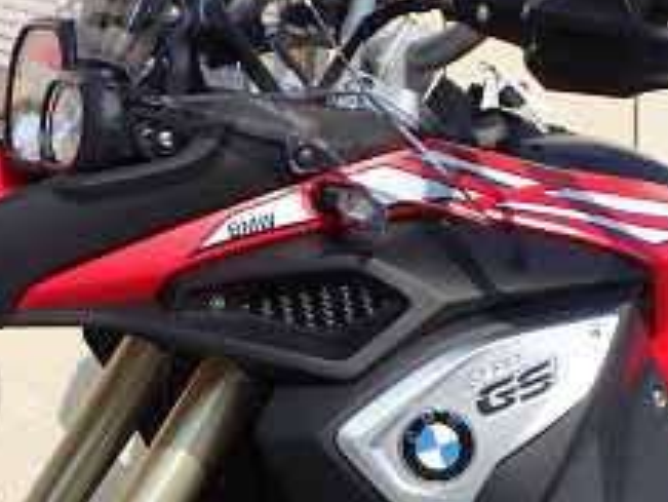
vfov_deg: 16.0
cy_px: 482
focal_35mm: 91
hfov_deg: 21.5
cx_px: 425
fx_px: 1757
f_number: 4.2
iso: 125
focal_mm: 5
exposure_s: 1/1000
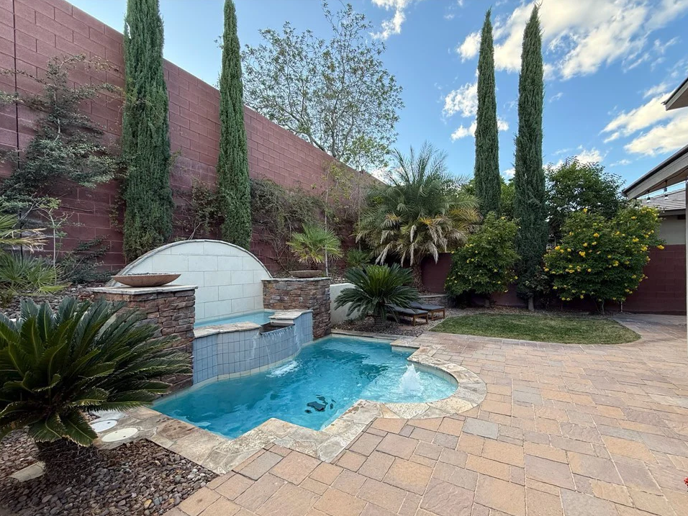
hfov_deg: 98.1
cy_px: 274
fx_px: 298
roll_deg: +0.4
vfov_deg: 81.7
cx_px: 362
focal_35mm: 15
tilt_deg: -0.9
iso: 64
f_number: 2.2
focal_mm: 2.22
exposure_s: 1/103
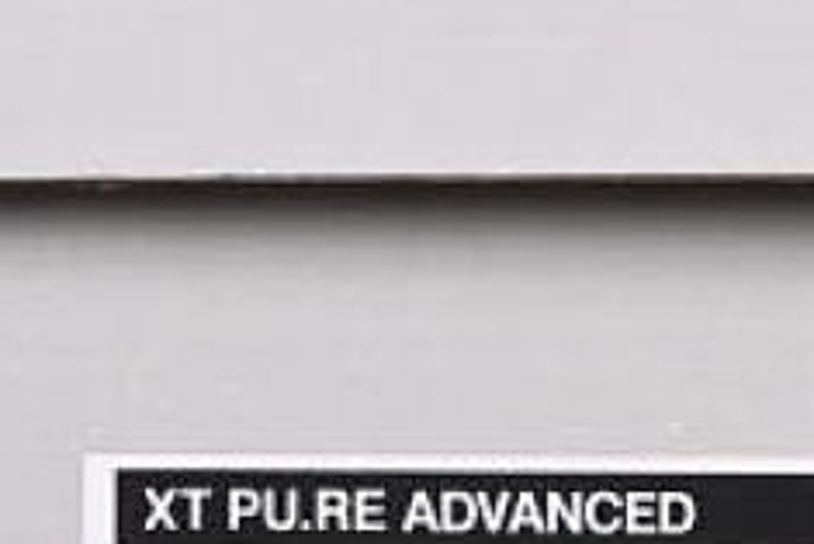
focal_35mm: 344
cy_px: 284
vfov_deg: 4.0
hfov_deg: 6.0
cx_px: 145
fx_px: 7783
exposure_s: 1/60
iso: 160
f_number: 6.3
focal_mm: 50
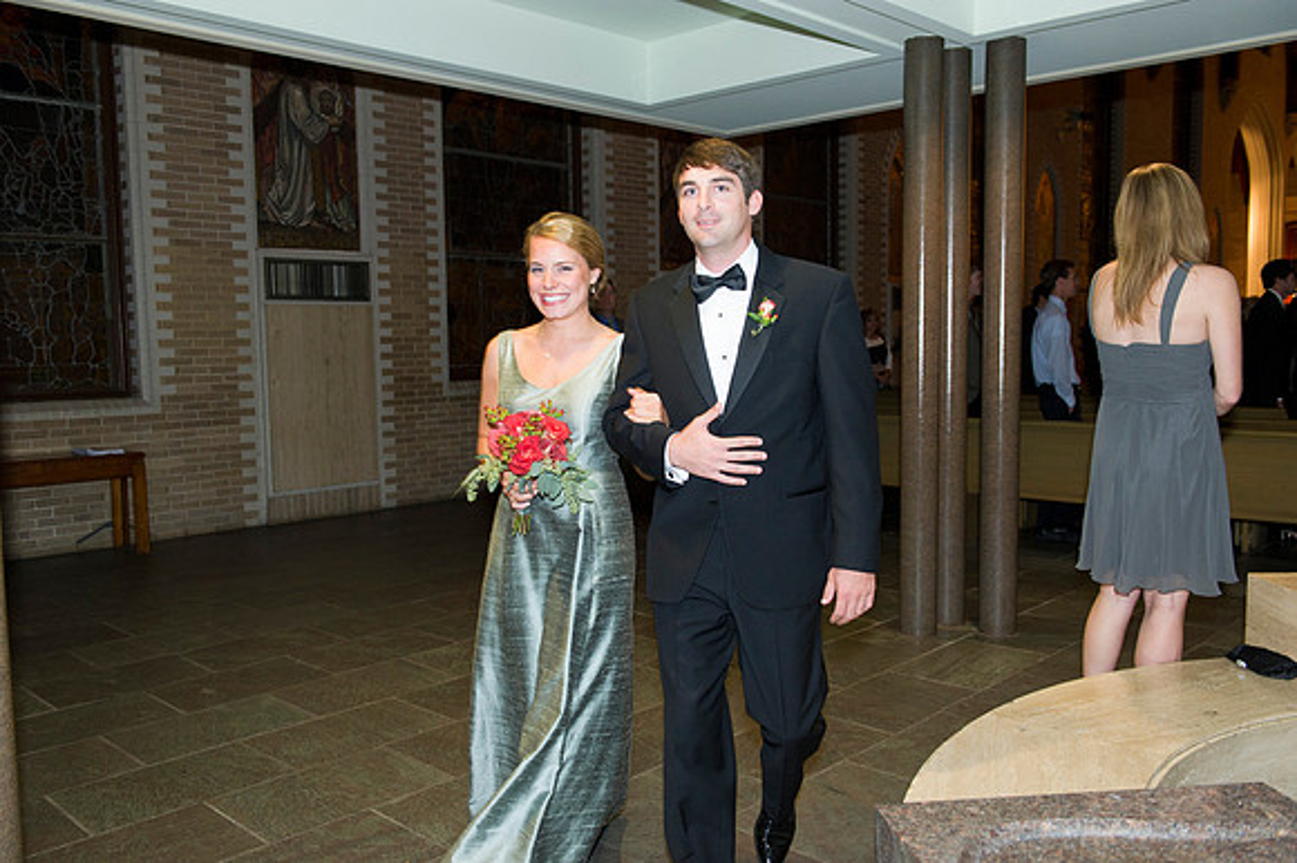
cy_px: 432
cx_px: 648
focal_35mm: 32
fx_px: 1152
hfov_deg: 58.7
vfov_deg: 41.1
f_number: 5
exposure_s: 1/80
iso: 1600
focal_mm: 32
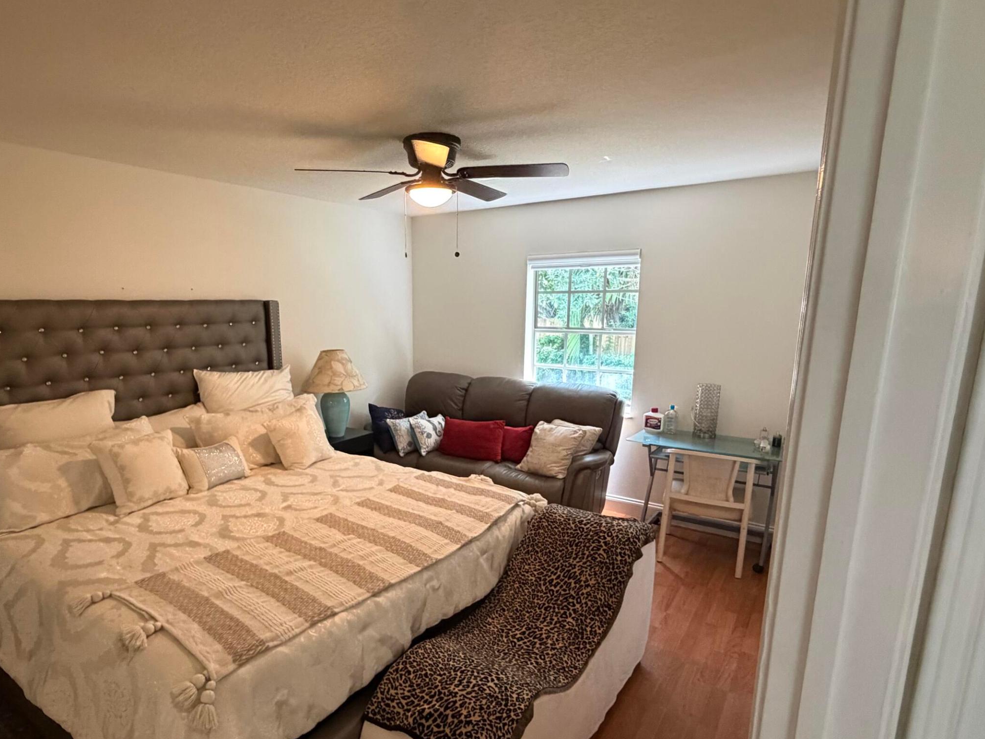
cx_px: 427
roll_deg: +0.8
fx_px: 569
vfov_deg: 65.7
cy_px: 418
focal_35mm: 20
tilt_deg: -12.1
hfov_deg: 81.3
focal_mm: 2.22
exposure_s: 1/60
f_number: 2.2
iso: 500
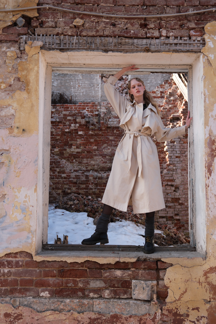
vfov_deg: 53.1
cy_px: 162
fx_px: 324
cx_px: 108
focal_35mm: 36
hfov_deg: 36.9
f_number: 3.4
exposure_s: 1/600
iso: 200
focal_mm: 24.1
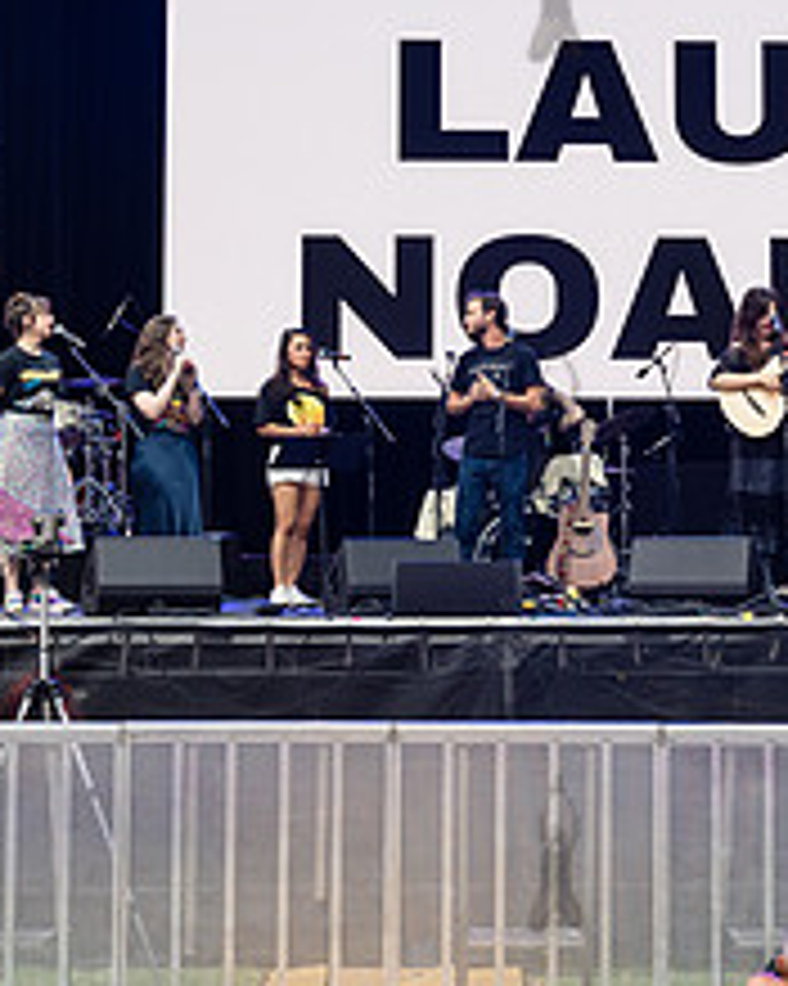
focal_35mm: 77
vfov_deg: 24.7
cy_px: 416
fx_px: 2246
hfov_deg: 19.8
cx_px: 554
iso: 500
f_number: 3.5
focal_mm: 31
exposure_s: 1/500
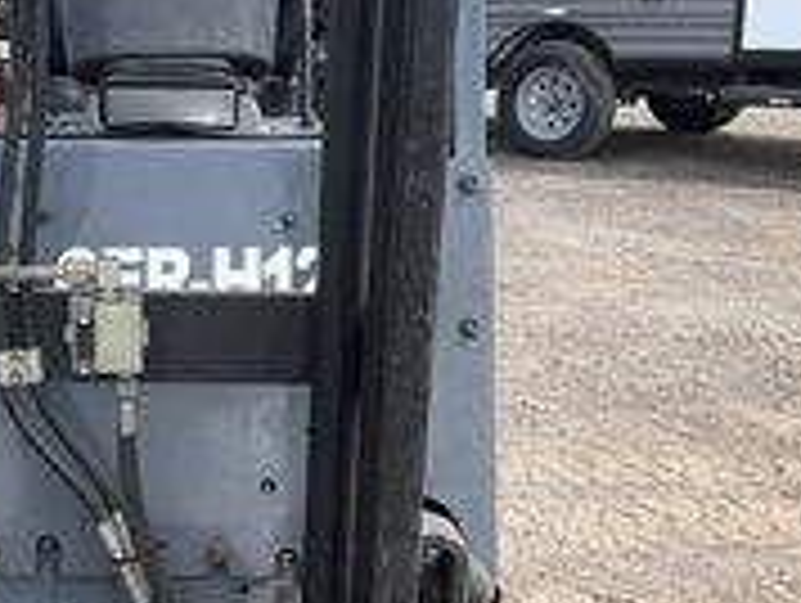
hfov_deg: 28.8
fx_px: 1506
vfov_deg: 22.6
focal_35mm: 65
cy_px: 378
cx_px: 112
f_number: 1.8
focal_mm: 3
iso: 25
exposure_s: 1/574
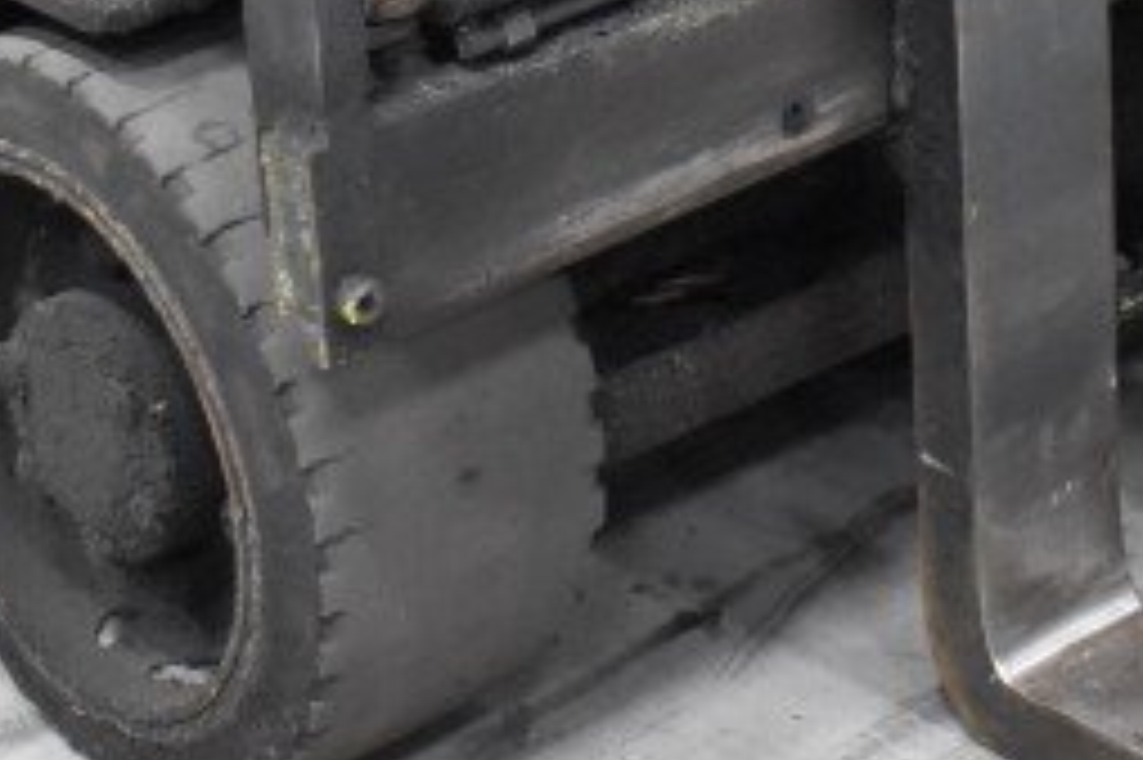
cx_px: 1202
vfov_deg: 9.6
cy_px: -63
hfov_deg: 14.2
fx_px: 4505
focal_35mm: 142
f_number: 4.5
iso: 1600
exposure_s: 1/30
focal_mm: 20
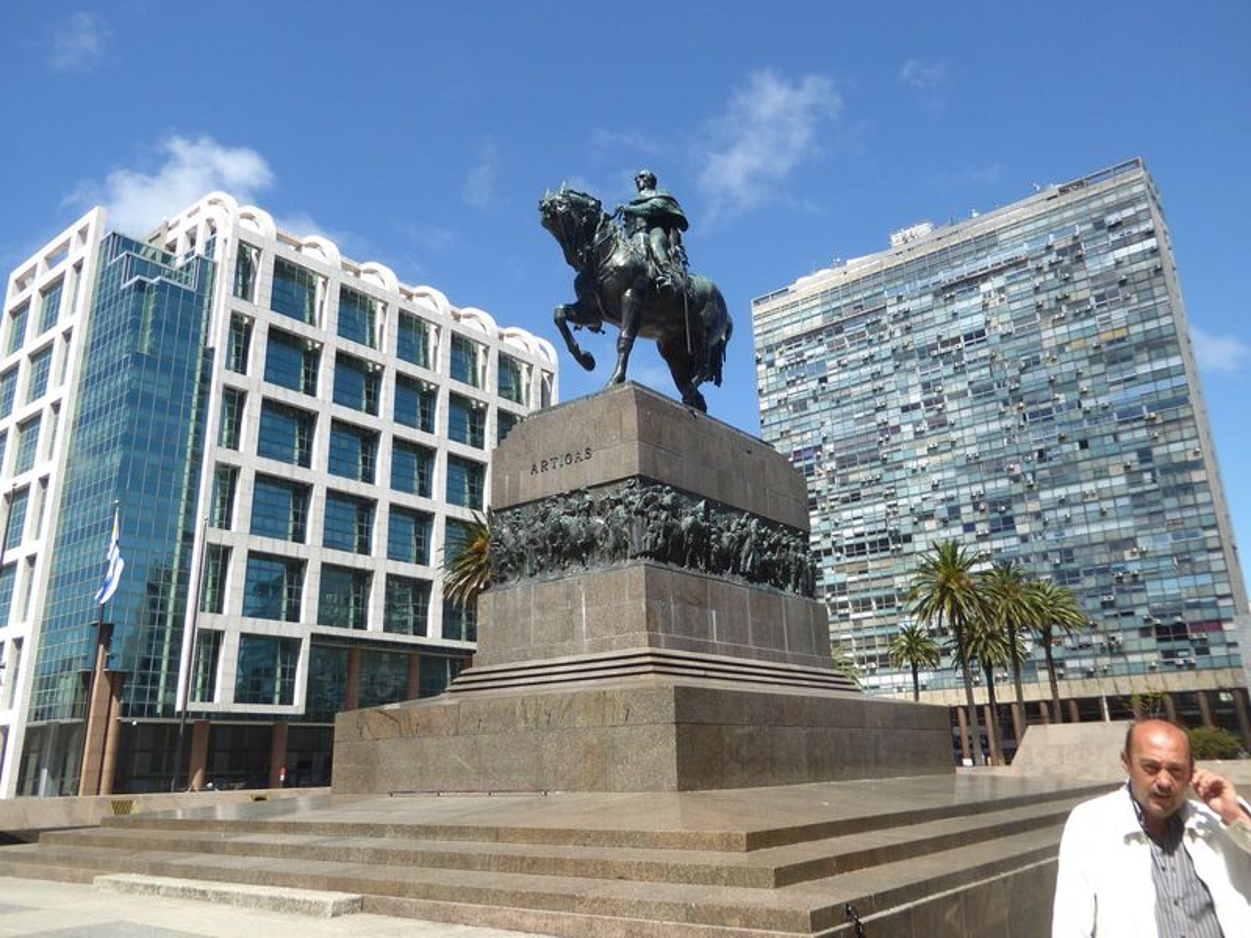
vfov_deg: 51.4
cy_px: 469
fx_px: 976
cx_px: 626
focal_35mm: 27
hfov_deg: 65.3
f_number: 3.4
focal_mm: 4.7
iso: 80
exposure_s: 1/640
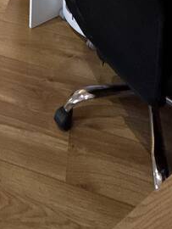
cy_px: -220
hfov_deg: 24.6
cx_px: -11
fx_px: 370
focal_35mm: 56
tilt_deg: -6.2
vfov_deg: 19.8
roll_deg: -0.3
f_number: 2.2
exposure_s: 1/60
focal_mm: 2.22
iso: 250
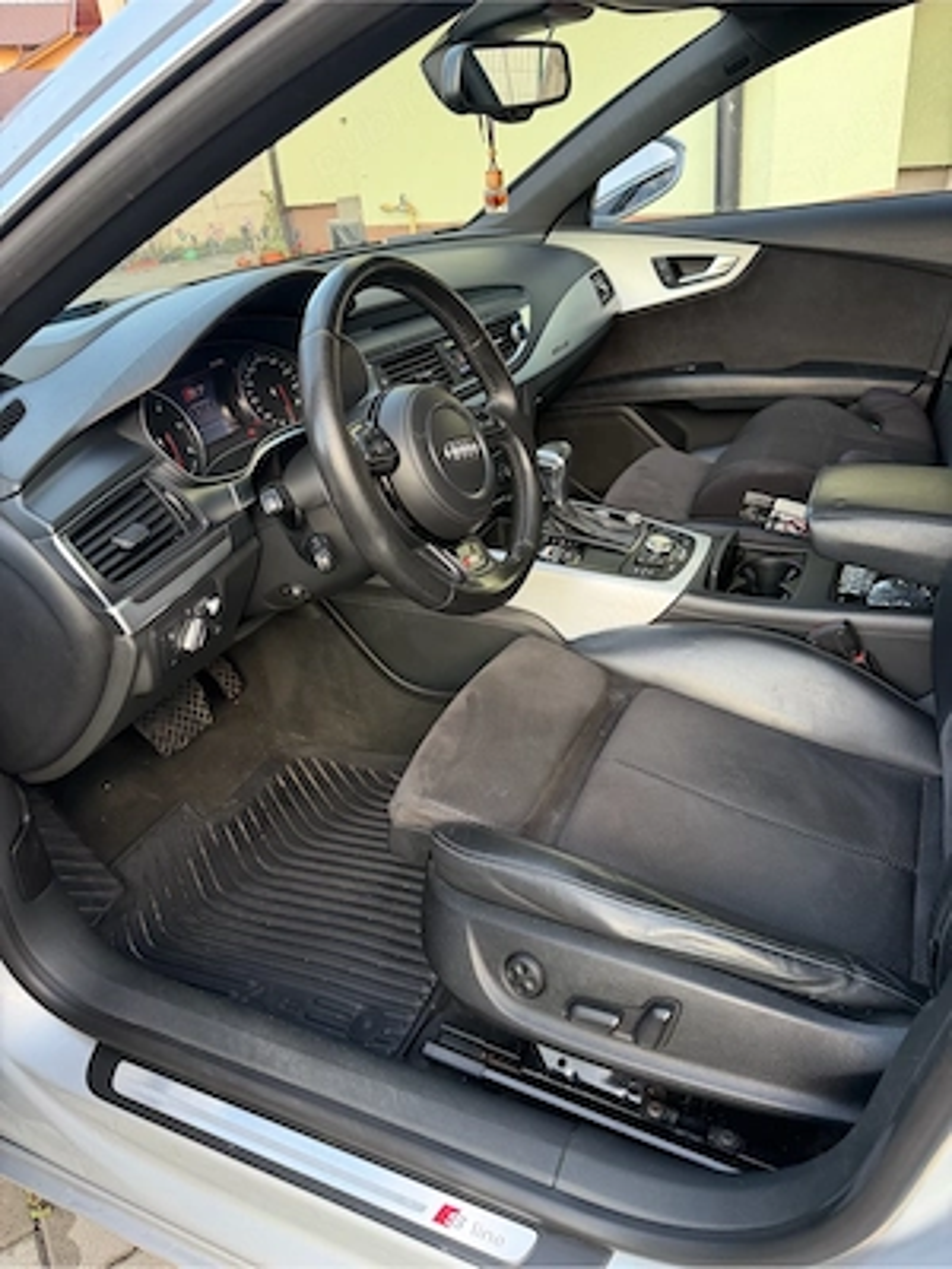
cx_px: 476
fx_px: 880
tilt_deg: -27.7
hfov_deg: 56.8
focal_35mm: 24
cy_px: 634
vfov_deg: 71.6
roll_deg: +6.1
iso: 200
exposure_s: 1/175
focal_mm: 6.76
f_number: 1.78
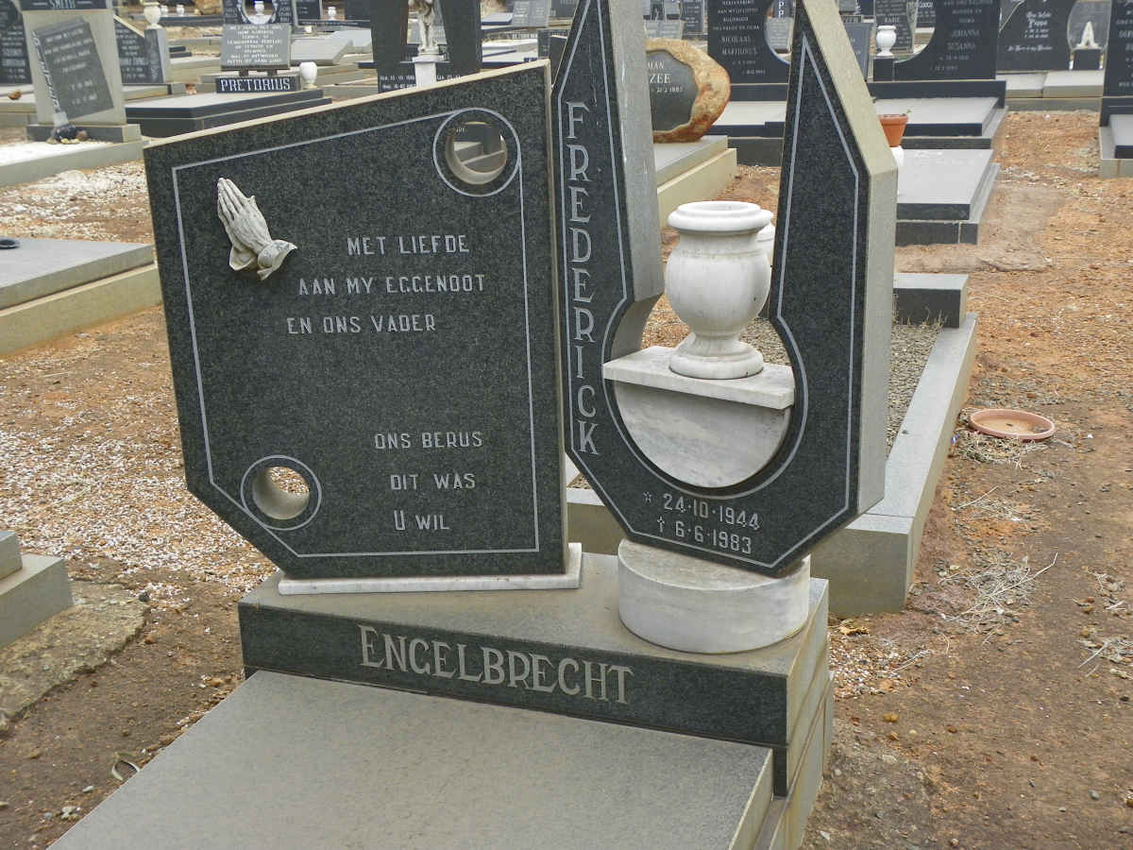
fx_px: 1407
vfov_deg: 33.6
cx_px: 566
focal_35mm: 43
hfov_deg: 43.9
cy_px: 425
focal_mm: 7.6
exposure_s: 1/160
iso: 64
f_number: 3.5
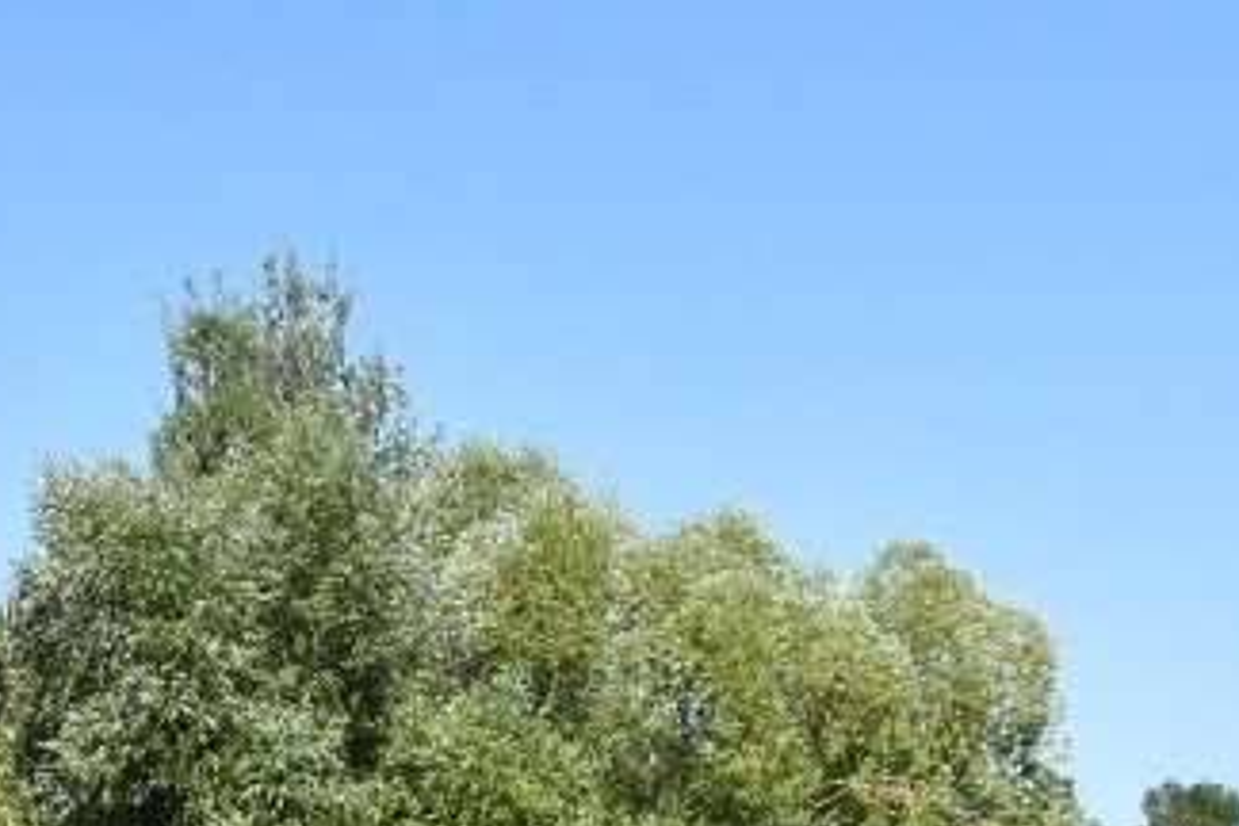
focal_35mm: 96
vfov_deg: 13.7
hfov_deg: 20.4
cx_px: -55
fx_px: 3304
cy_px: 1090
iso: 200
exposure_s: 1/500
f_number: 8
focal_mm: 18
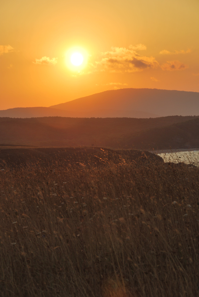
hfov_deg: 9.7
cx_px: 100
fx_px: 1178
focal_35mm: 142
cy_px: 148
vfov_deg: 14.4
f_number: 13
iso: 100
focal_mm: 95
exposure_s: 1/200
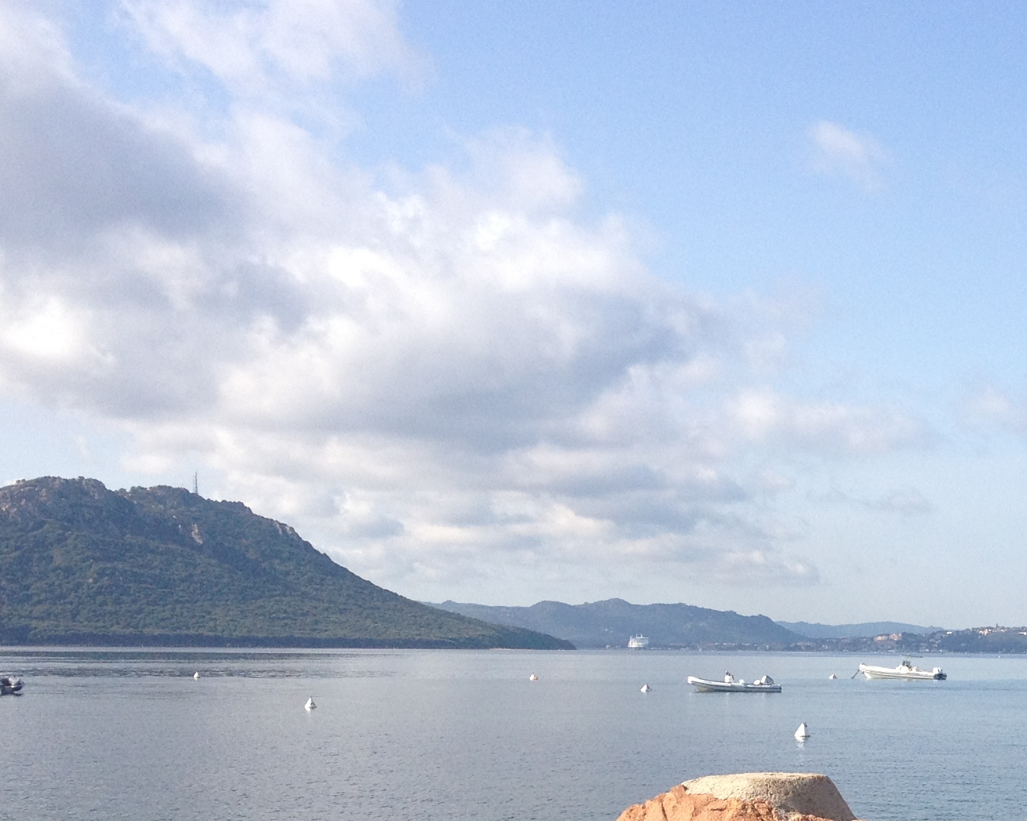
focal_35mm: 75
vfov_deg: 20.0
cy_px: 738
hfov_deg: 24.1
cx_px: 1066
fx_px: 2279
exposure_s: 1/1416
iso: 64
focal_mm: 4.28
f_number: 2.4
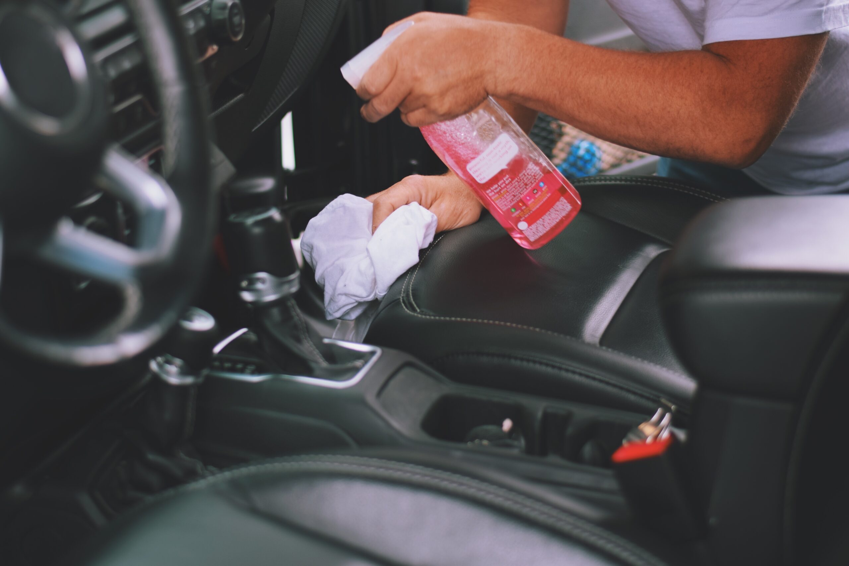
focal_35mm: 75
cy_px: 283
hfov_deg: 27.0
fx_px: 1769
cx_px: 424
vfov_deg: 18.2
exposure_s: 1/250
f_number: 1.8
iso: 100
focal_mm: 50
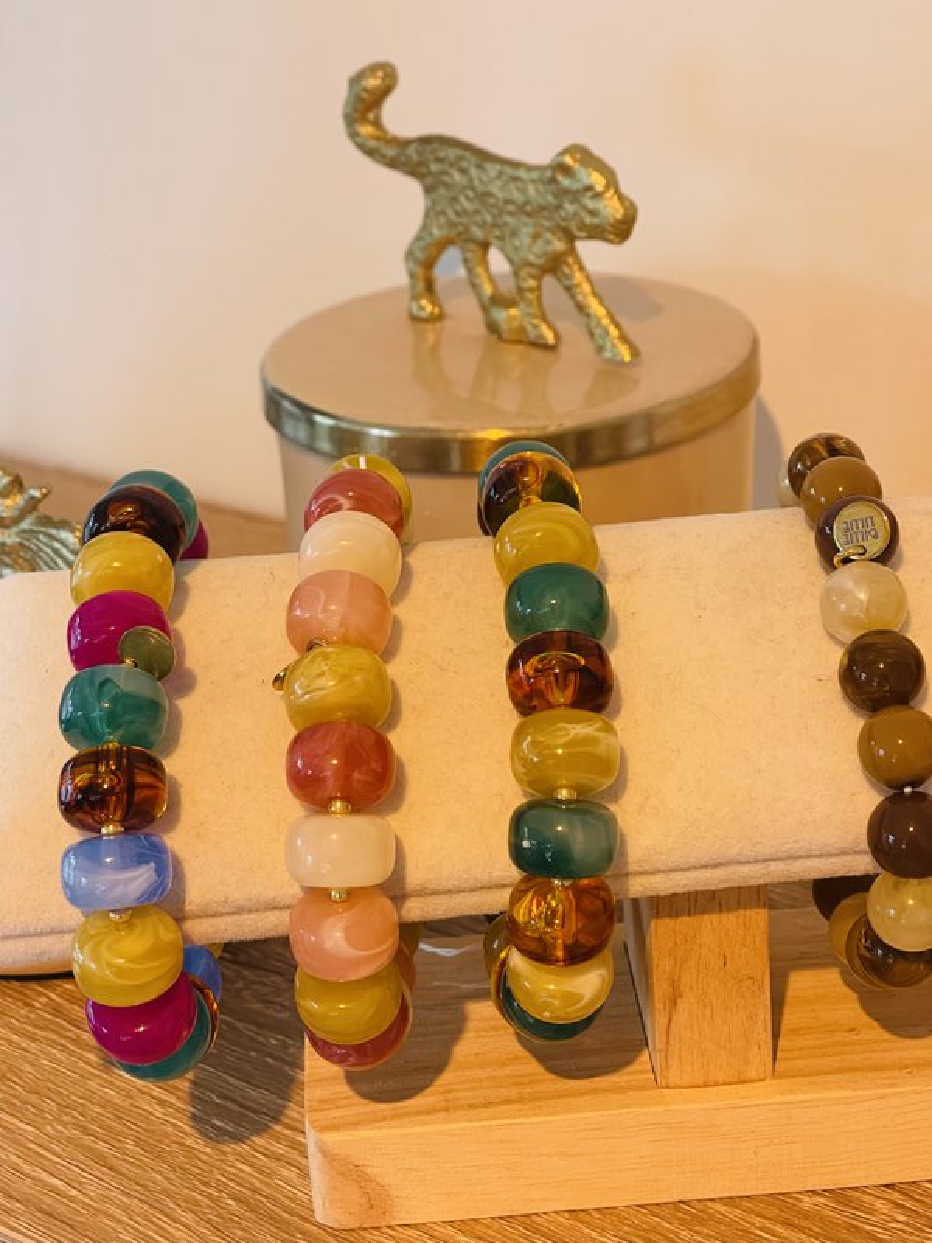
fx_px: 2298
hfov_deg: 22.9
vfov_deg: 30.3
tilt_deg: -21.5
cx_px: 466
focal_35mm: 64
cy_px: 622
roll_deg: +0.6
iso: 200
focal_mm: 7.5
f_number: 2.2
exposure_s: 1/99
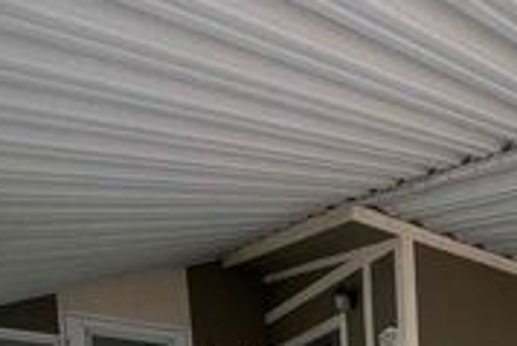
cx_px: 523
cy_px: 536
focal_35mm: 38
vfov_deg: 25.3
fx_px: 546
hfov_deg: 43.1
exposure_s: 1/247
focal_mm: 1.57
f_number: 1.8
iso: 32
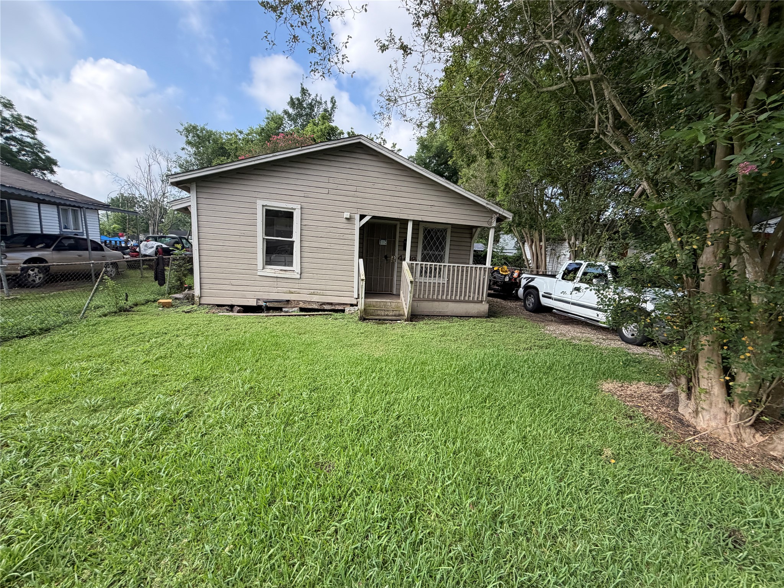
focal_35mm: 14
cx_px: 392
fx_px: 317
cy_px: 294
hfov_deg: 102.1
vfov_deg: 85.7
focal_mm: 2.22
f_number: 2.2
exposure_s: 1/502
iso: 64
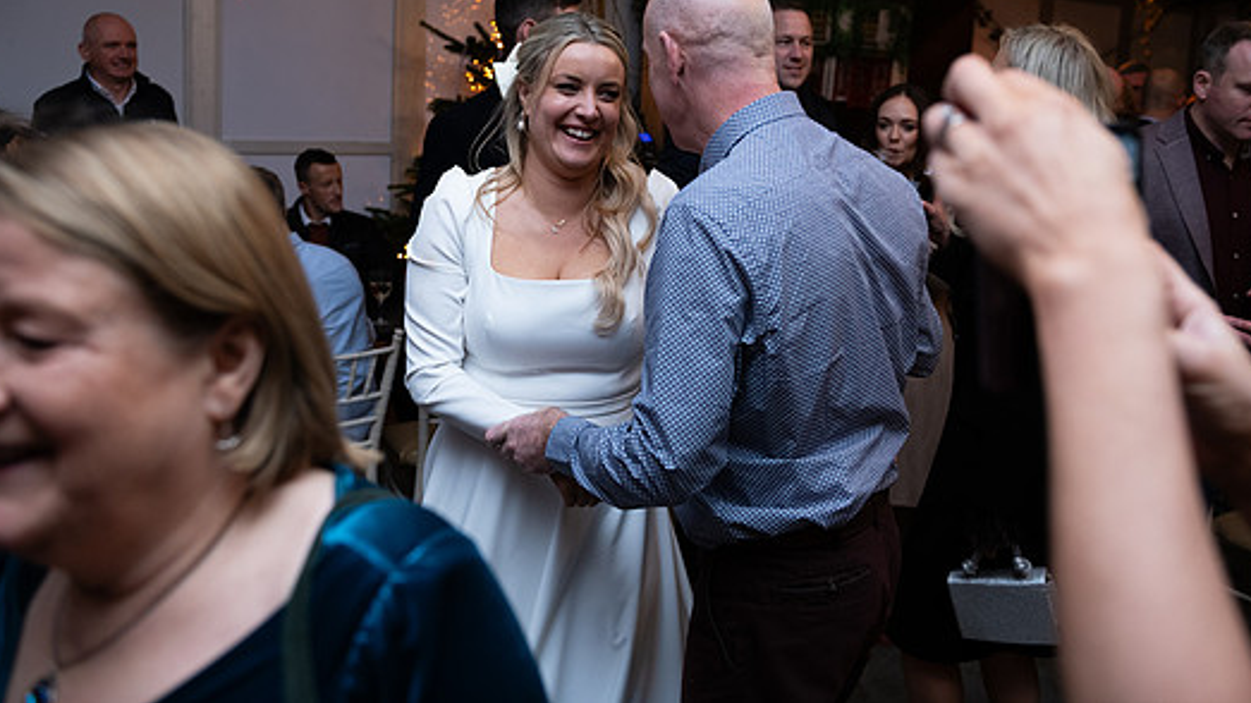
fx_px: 1194
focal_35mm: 36
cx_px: 641
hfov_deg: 55.3
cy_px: 243
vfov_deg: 32.6
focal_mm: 31
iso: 800
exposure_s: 1/160
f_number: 3.5
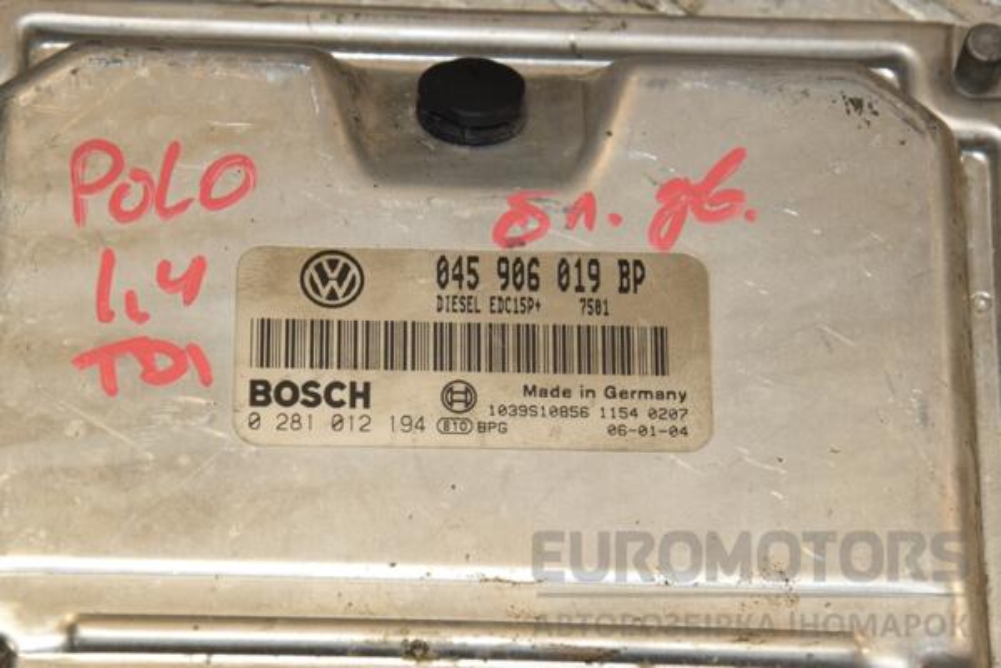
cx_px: 500
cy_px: 334
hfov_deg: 13.0
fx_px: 4379
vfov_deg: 8.7
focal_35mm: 158
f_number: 10
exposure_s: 1/200
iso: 800
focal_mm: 105
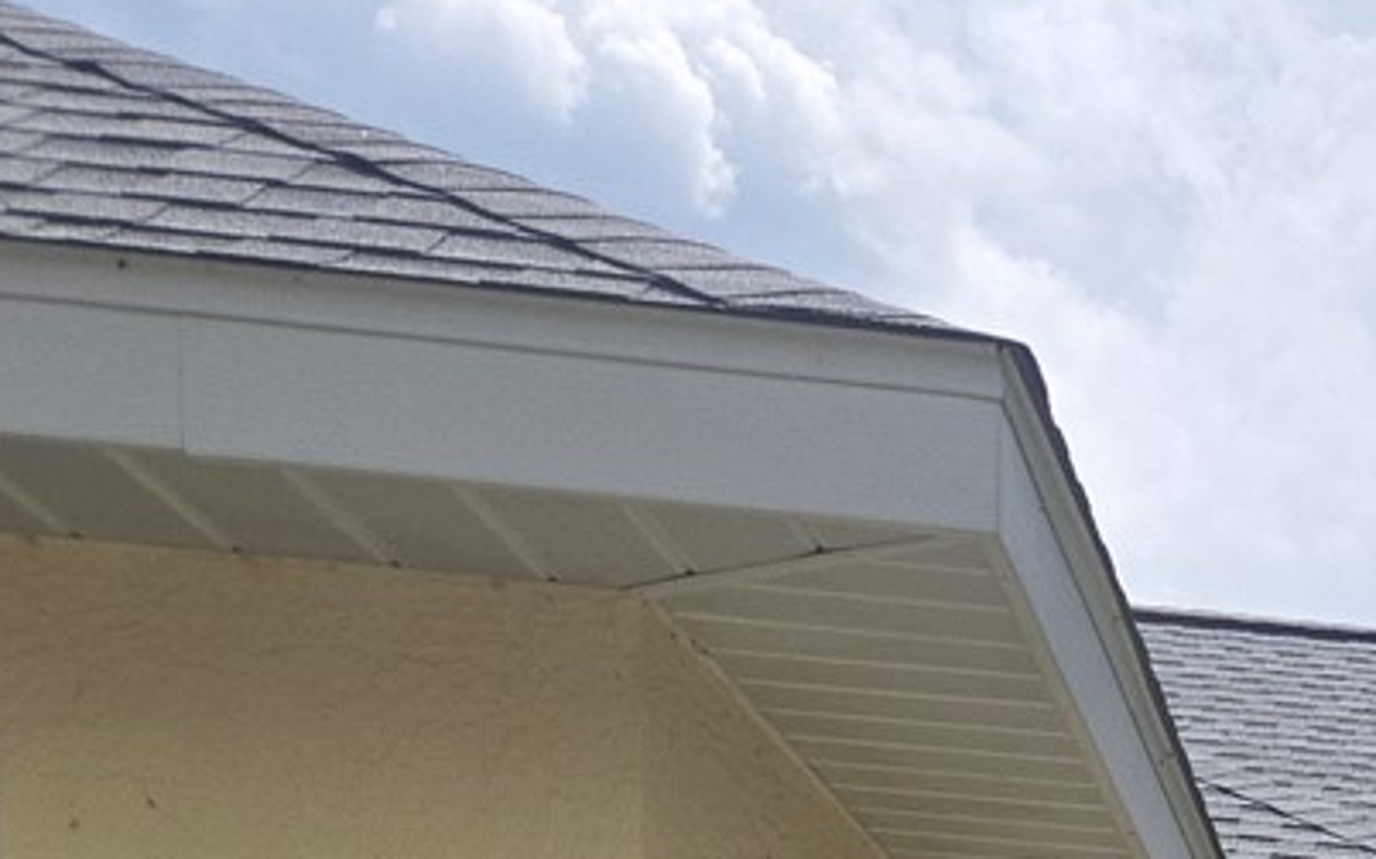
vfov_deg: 11.5
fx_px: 3637
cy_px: 1954
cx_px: 2040
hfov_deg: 18.9
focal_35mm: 97
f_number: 1.8
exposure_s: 1/2635
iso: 25
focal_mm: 5.4
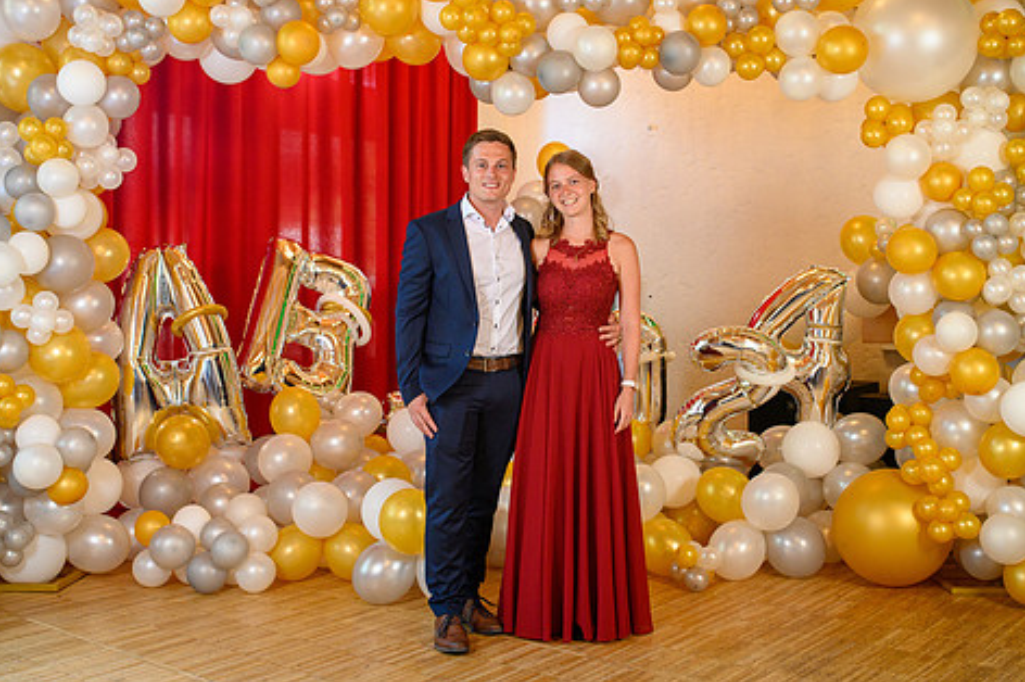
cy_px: 293
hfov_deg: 45.5
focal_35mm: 43
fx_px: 1223
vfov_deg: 31.1
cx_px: 512
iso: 1250
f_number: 3.5
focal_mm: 35
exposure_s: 1/100
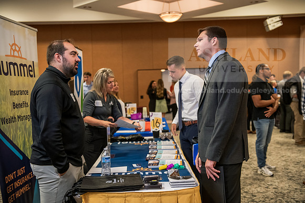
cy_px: 102
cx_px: 152
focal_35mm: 45
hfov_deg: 43.6
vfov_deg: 29.9
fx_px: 381
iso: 2500
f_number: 3.2
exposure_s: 1/160
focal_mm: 45
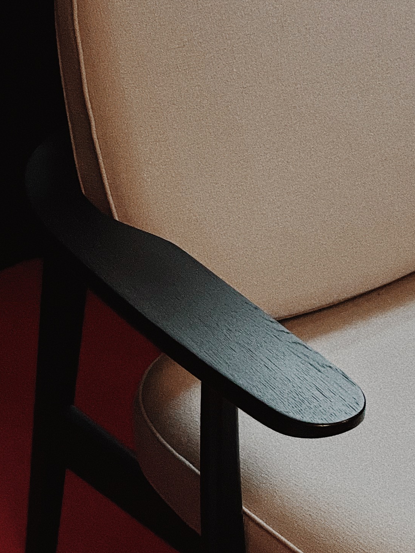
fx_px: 2302
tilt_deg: -36.5
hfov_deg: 10.3
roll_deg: -1.8
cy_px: 671
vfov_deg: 13.3
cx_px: 117
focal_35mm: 144
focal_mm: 6
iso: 250
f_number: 2
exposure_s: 1/120
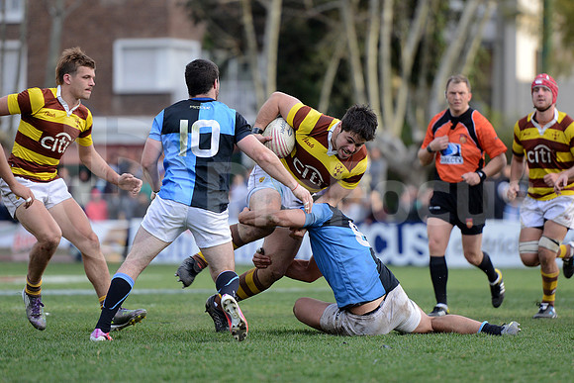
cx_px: 287
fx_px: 3189
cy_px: 192
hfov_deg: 10.3
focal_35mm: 200
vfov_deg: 6.9
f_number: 2.8
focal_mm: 200
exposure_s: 1/500
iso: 640
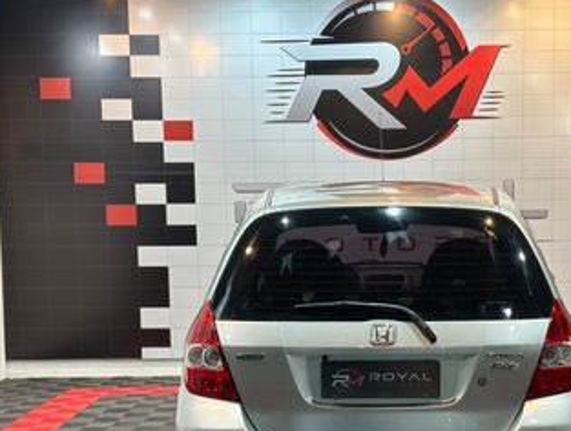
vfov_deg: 18.9
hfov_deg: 24.8
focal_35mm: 78
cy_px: 310
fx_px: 1289
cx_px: 383
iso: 80
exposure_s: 1/60
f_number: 1.6
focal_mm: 5.96
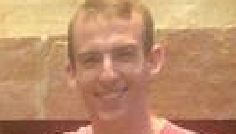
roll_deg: +1.2
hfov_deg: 11.5
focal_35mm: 175
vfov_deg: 6.4
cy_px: 387
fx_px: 1096
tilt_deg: -15.3
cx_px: -176
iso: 320
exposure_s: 1/17
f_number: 2.4
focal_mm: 4.12
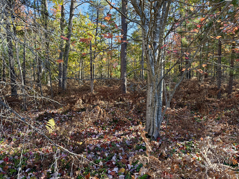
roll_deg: +1.3
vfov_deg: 56.8
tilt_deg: -4.5
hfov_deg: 71.6
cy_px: 90
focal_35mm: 24
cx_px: 120
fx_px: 166
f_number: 1.78
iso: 100
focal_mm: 6.76
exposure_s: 1/491
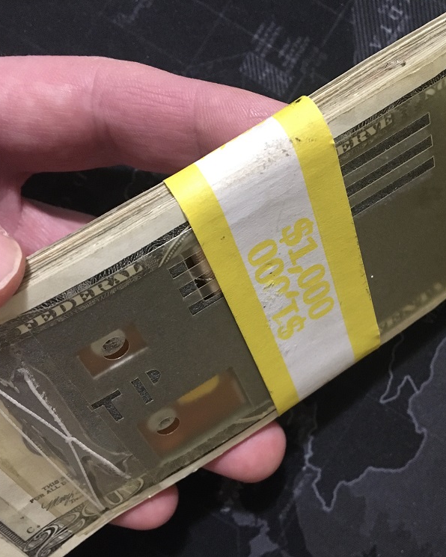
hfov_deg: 39.1
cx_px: 255
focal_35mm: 38
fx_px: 627
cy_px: 279
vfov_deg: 47.9
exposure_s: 1/15
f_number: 2.2
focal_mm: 4.15
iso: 250
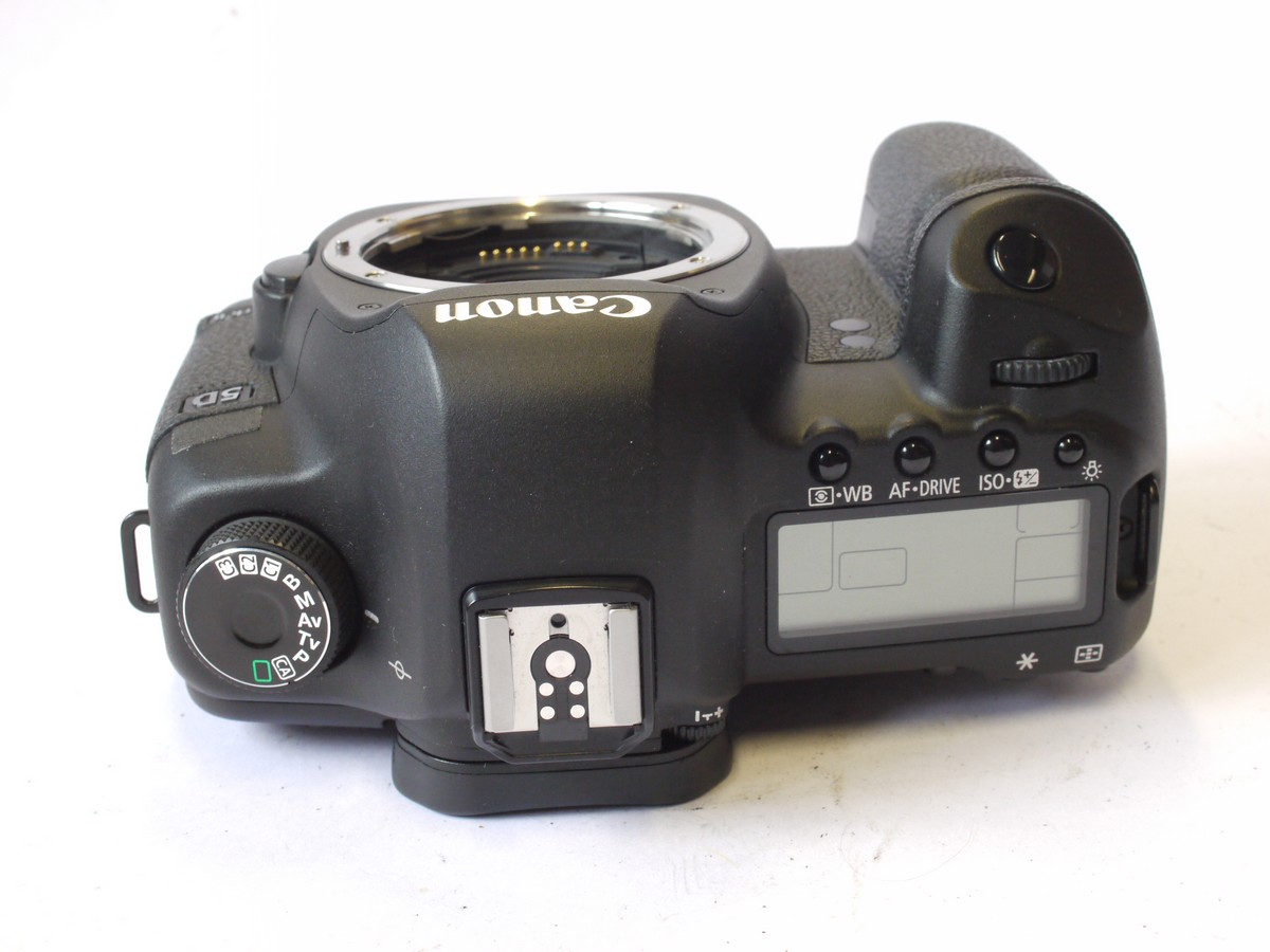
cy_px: 476
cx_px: 635
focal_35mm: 60
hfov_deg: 32.2
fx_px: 2201
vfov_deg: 24.4
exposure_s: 1/30
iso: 800
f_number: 10
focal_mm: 30
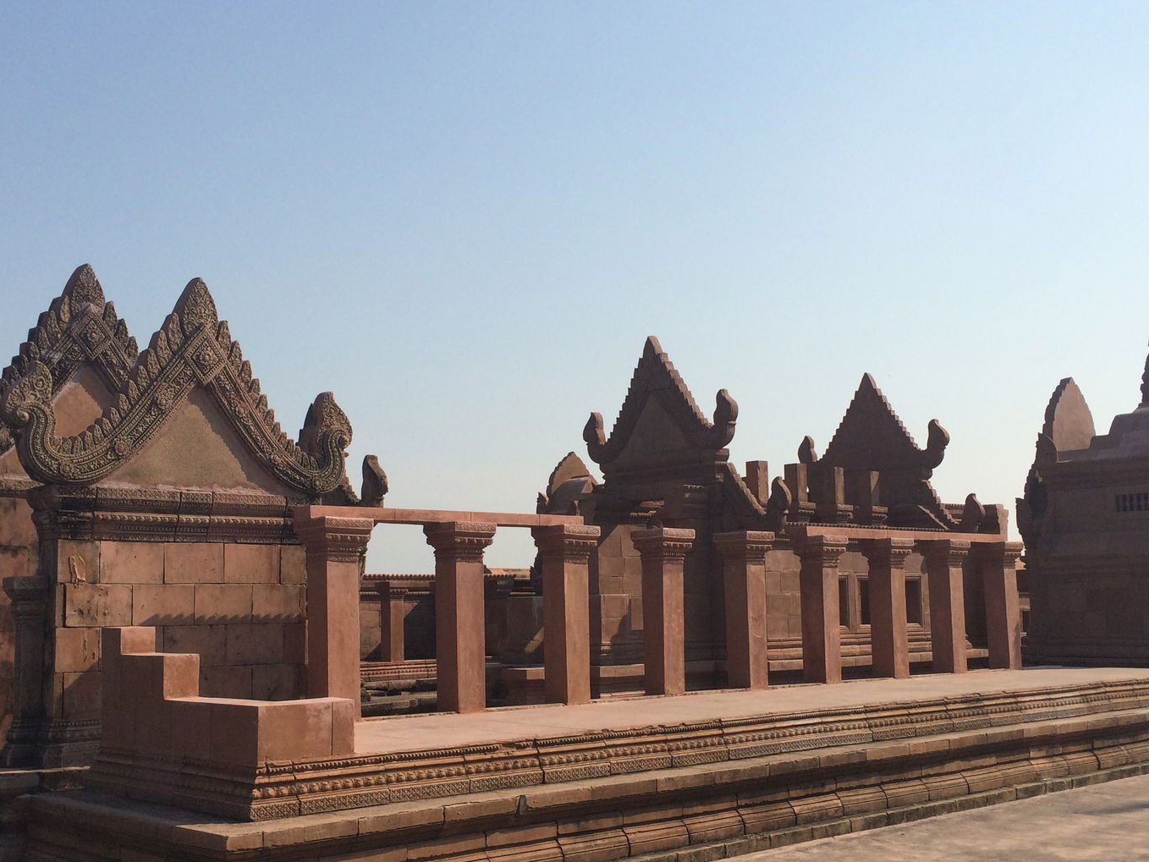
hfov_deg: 45.8
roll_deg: +2.8
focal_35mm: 41
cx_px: 567
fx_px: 1361
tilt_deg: +3.9
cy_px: 501
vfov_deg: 35.1
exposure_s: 1/3731
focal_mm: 4.15
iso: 32
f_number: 2.2
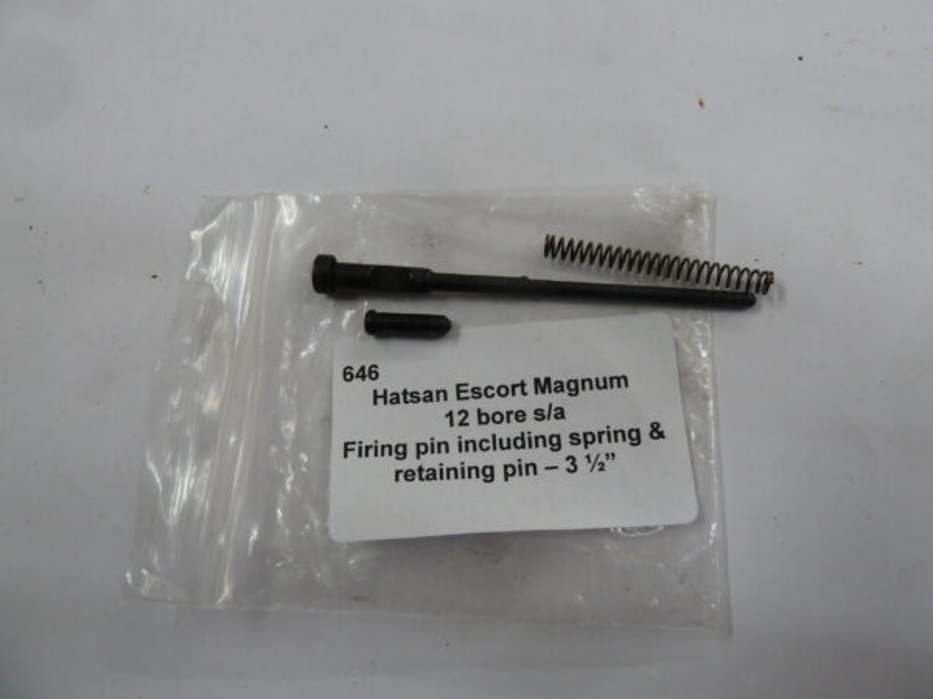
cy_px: 350
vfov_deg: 54.9
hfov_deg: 69.4
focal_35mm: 25
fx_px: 674
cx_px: 466
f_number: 3.3
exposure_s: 1/30
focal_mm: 4.1
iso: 160
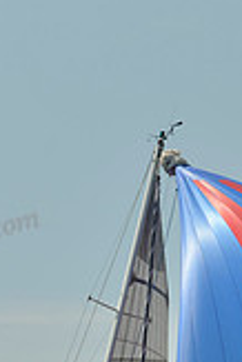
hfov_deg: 4.6
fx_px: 3038
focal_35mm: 302
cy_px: 542
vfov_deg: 6.7
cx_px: 154
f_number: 8
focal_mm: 85
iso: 200
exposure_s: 1/1250
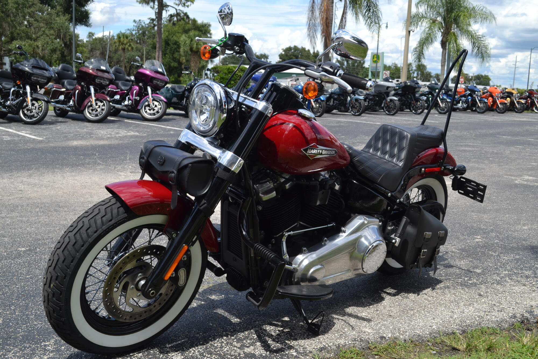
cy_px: 180
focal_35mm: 36
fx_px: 538
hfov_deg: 53.1
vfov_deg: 36.9
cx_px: 269
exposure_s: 1/200
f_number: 7.1
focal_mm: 24
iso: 100
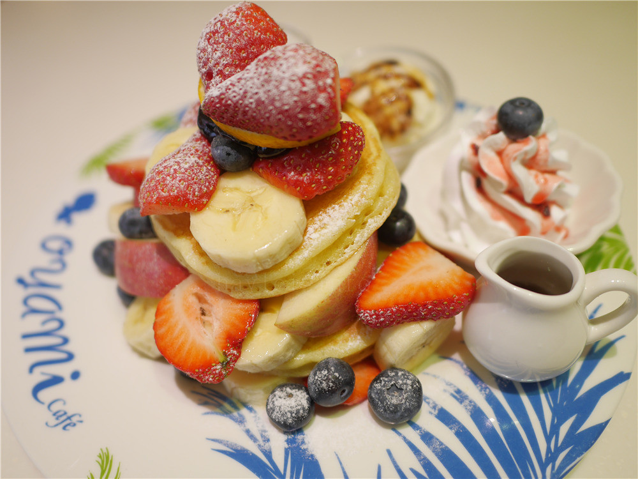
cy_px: 240
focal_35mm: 30
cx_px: 319
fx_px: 553
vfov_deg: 46.8
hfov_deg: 60.0
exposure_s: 1/100
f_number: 1.7
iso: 200
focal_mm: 15
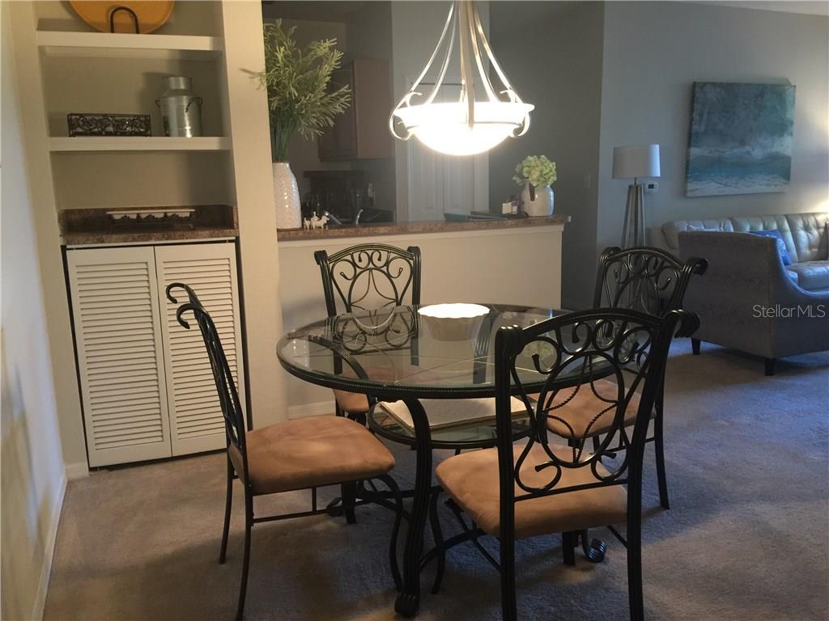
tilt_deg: -10.8
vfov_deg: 48.2
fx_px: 695
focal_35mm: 29
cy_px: 310
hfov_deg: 61.7
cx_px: 414
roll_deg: +0.6
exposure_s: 1/10
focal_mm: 4.15
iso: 125
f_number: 2.2
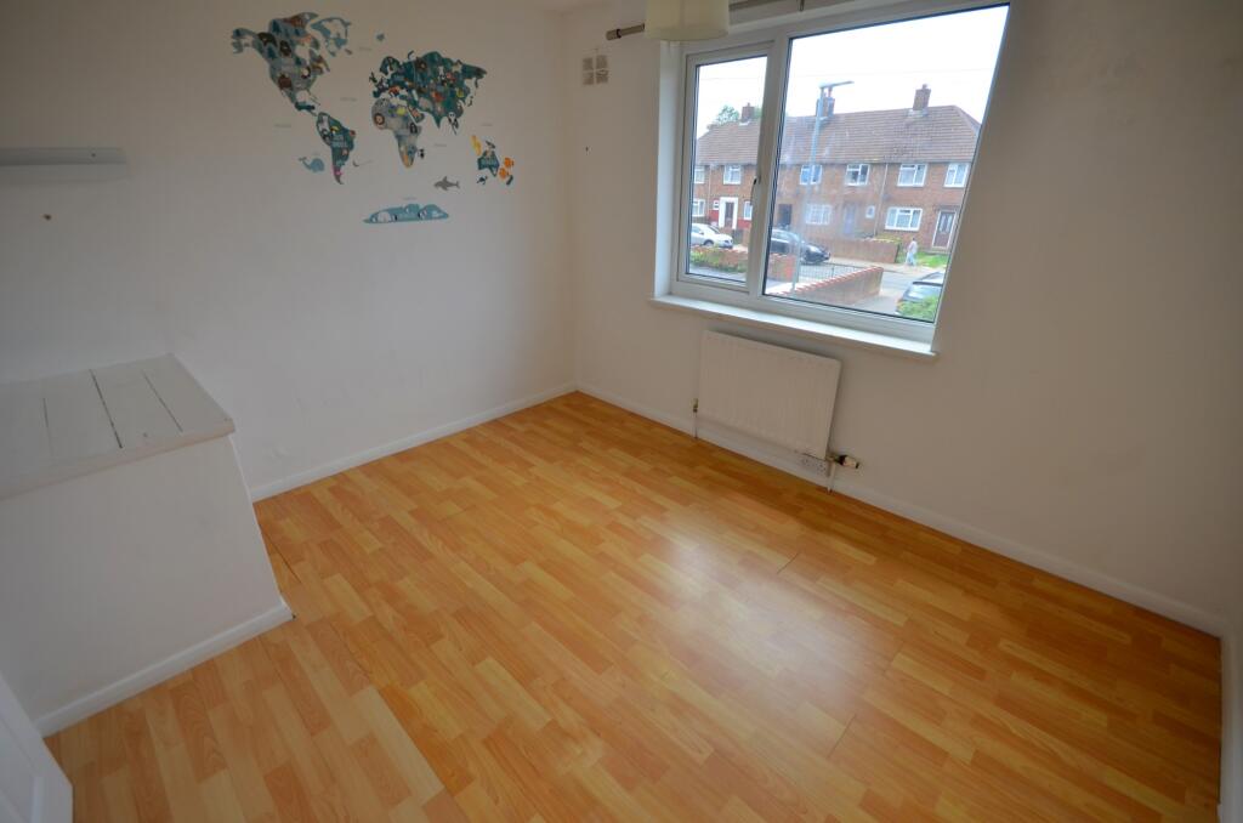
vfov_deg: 77.1
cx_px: 622
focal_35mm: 15
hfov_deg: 100.5
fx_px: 517
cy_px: 412
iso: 200
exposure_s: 1/125
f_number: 5.6
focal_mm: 10
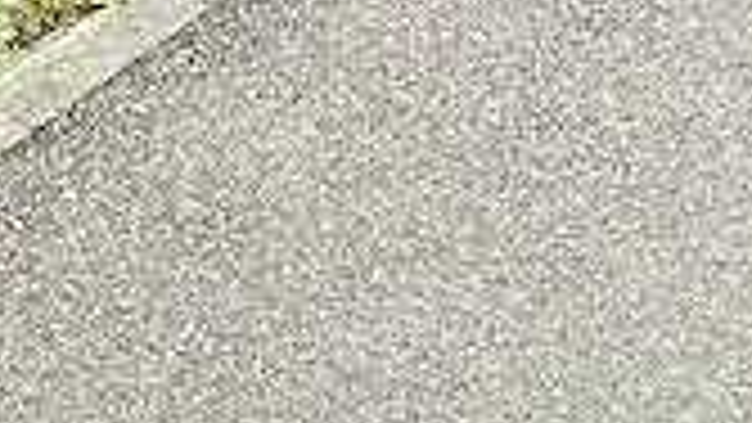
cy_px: -288
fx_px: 1875
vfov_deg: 12.0
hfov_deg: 19.4
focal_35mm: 94
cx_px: -423
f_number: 1.75
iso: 100
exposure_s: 1/455
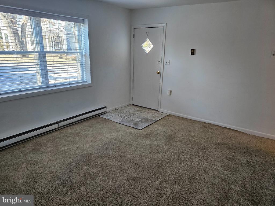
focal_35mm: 23
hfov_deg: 73.9
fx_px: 183
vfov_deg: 58.9
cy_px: 103
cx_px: 138
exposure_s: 1/120
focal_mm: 6.3
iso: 200
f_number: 1.7
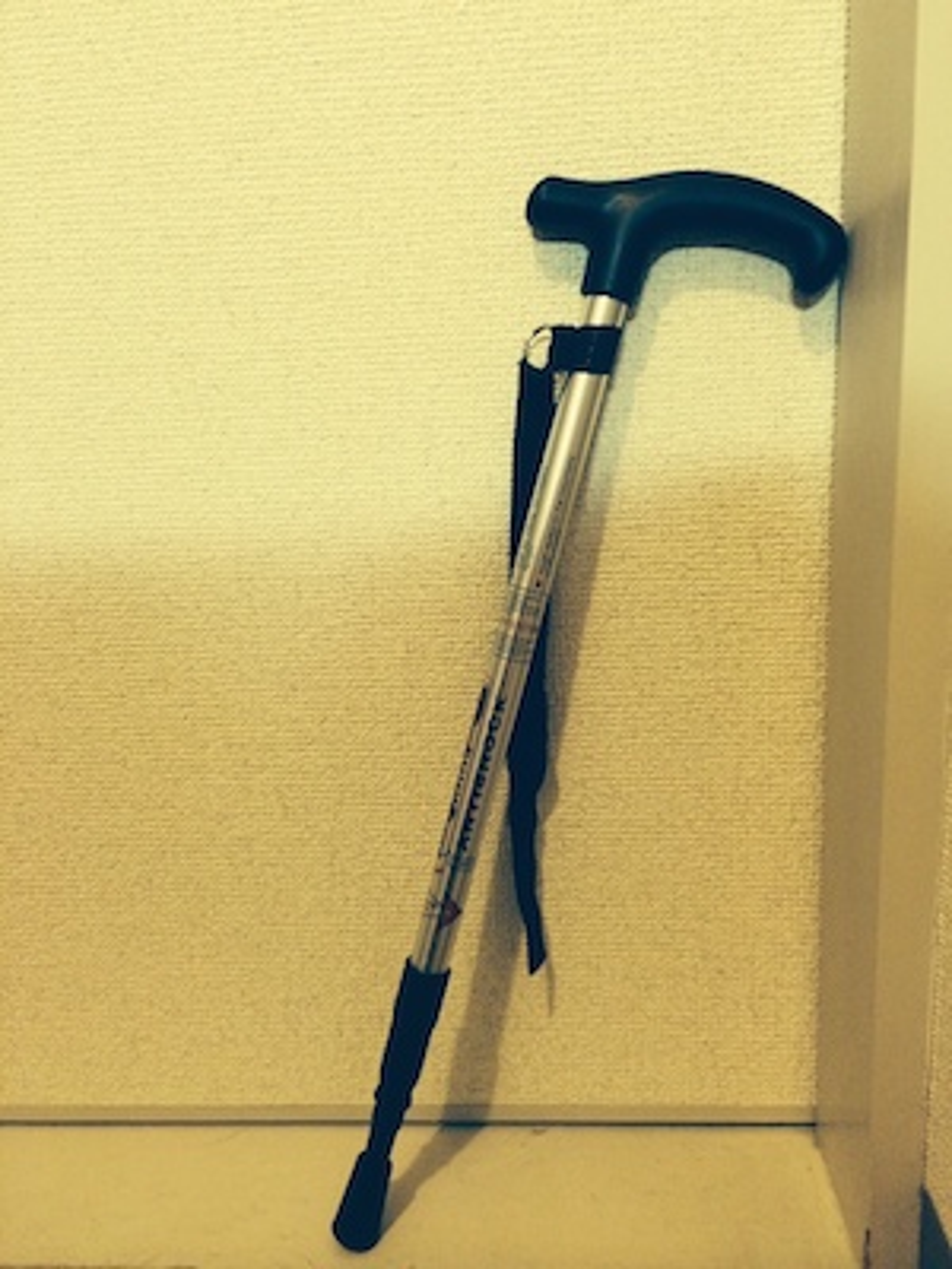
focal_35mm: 30
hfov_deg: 46.8
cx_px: 476
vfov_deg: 60.0
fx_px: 1100
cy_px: 634
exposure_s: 1/17
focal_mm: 4.12
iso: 320
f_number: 2.2
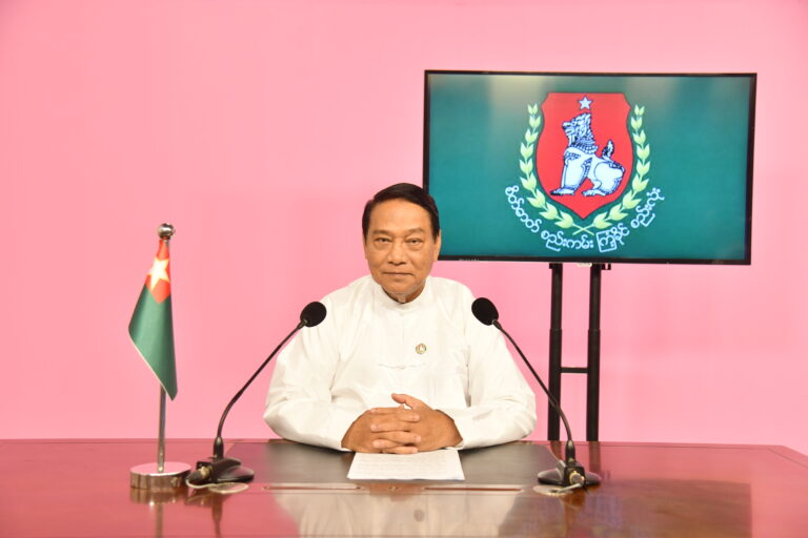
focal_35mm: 44
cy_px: 269
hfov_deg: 44.5
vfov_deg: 30.5
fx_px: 987
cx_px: 404
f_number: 4.5
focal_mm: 44
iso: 1000
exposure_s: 1/100
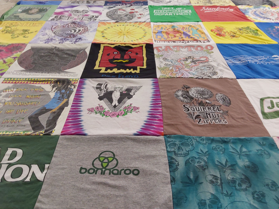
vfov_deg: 49.7
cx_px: 140
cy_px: 104
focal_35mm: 28
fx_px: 226
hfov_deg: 63.4
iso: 100
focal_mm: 2.91
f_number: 1.9
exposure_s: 1/60
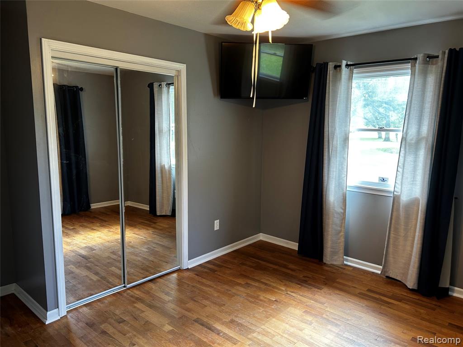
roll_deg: -0.4
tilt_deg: -9.5
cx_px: 232
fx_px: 348
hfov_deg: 67.3
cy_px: 174
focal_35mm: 26
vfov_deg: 53.1
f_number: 1.5
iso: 100
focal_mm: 5.7
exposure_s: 1/60
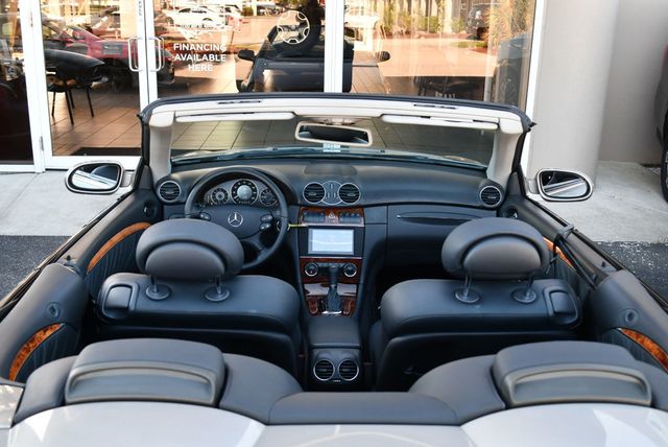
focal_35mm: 36
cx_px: 334
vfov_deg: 36.9
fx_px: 669
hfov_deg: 53.1
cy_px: 224
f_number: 4
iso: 400
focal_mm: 18
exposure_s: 1/250
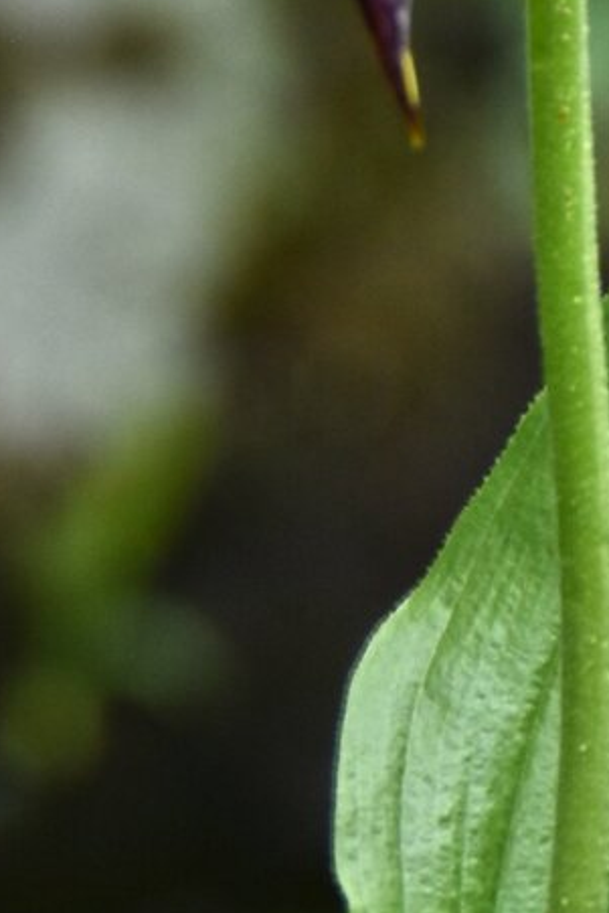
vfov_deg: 1.9
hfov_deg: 1.2
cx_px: -316
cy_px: 545
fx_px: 28168
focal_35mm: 1111
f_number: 5.6
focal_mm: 116
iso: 100
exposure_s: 1/30
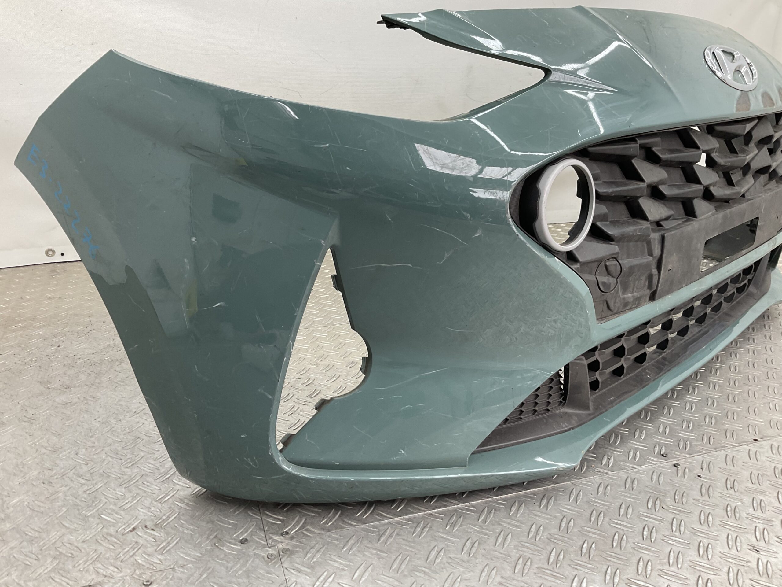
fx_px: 655
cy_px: 294
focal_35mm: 29
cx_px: 391
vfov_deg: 48.2
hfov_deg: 61.7
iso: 32
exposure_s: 1/100
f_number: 1.8
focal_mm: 3
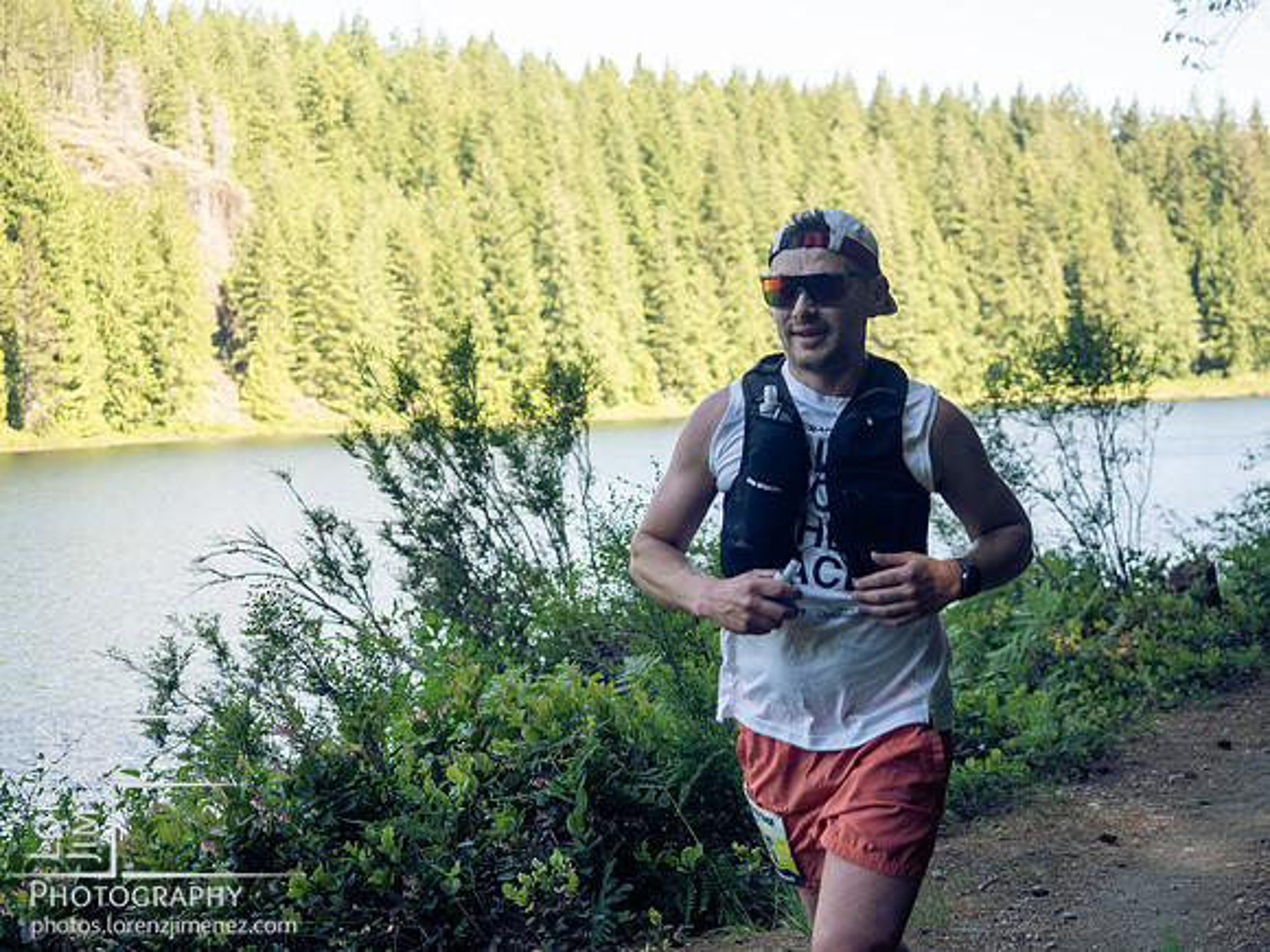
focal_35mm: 70
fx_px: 2568
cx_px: 635
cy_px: 476
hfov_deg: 27.8
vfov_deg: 21.0
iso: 500
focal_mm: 35
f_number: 2.8
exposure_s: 1/1000
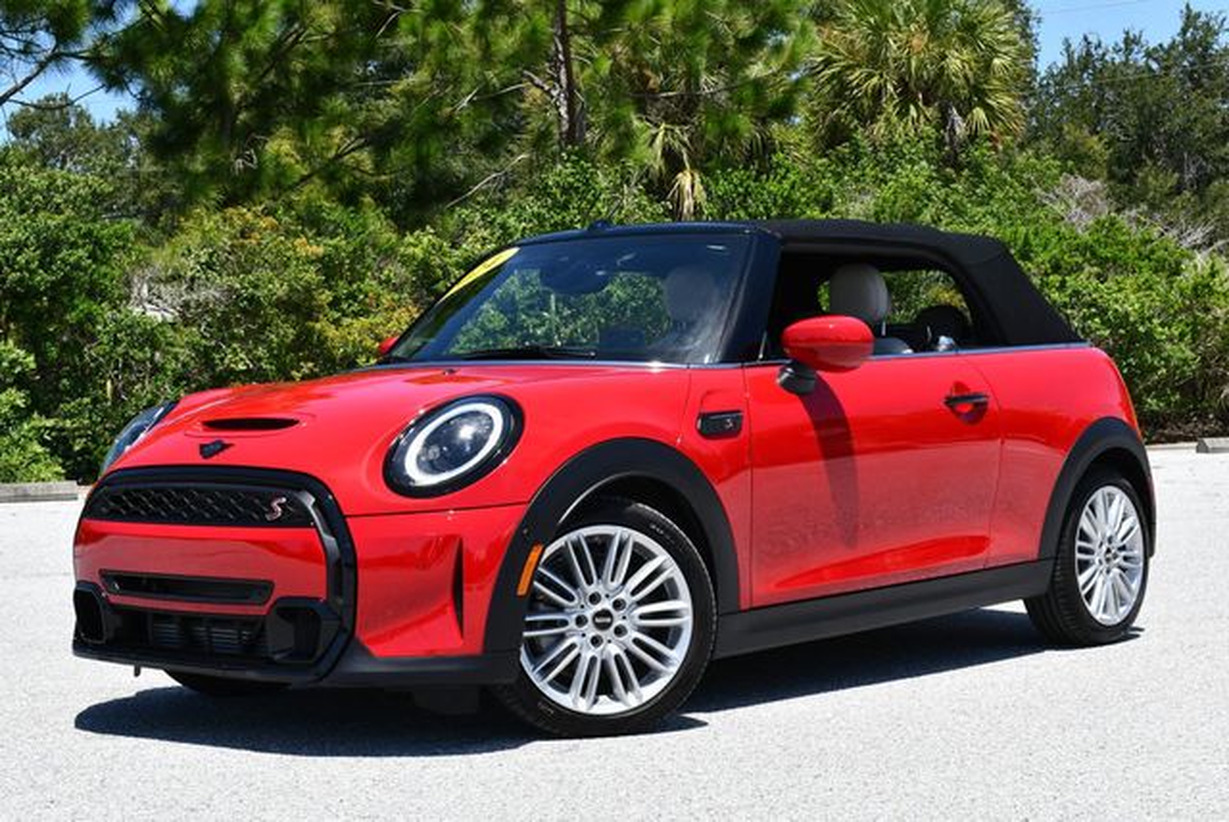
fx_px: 2187
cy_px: 411
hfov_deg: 31.4
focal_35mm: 64
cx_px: 614
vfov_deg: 21.3
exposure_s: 1/250
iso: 140
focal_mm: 32
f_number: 8
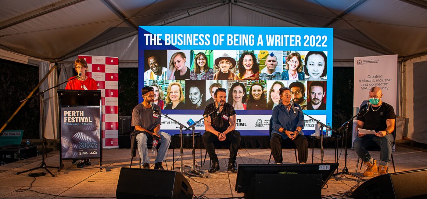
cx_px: 214
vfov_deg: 37.8
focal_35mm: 27
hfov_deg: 72.9
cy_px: 119
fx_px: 289
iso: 400
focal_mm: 24
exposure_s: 1/60
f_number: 5
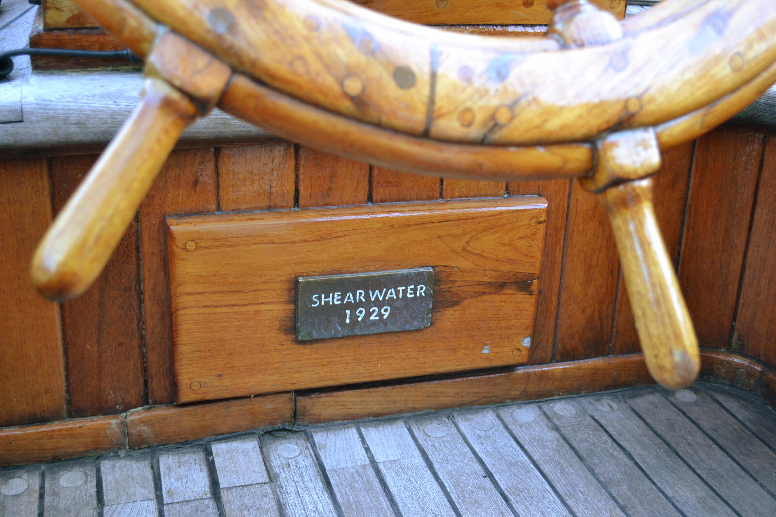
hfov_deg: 46.4
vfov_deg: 31.9
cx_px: 388
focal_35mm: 42
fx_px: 905
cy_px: 258
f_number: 4.5
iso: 400
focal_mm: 28
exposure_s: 1/80
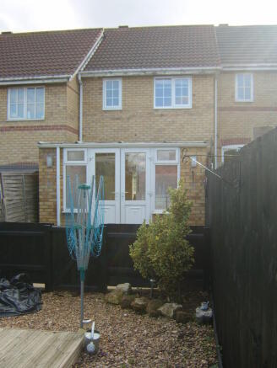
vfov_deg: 58.3
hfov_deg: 45.5
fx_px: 331
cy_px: 184
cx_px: 138
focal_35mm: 31
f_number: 4
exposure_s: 1/162
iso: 50
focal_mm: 8.13
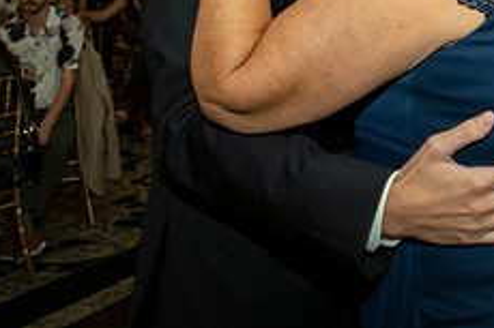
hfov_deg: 27.7
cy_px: -84
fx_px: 919
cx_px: 531
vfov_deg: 19.0
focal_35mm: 67
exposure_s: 1/60
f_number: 4.5
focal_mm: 24
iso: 800
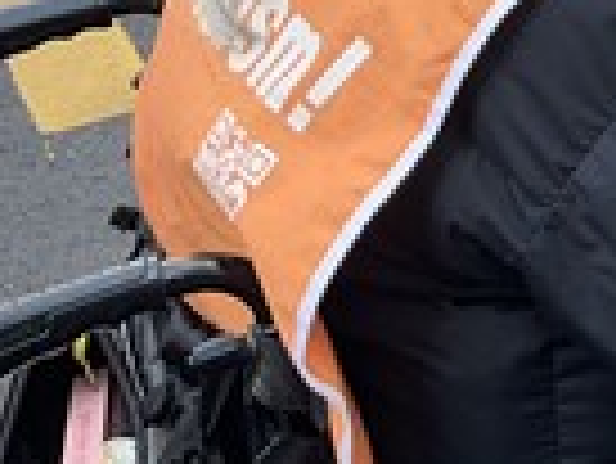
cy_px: -261
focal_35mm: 114
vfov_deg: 12.3
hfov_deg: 15.1
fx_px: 2030
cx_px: 1088
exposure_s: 1/121
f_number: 1.6
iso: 80
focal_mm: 5.1
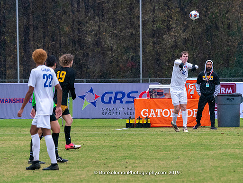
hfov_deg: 4.2
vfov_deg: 3.1
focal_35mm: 476
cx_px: 205
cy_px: 84
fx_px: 3342
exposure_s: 1/1000
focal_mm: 244
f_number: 5.6
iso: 3200
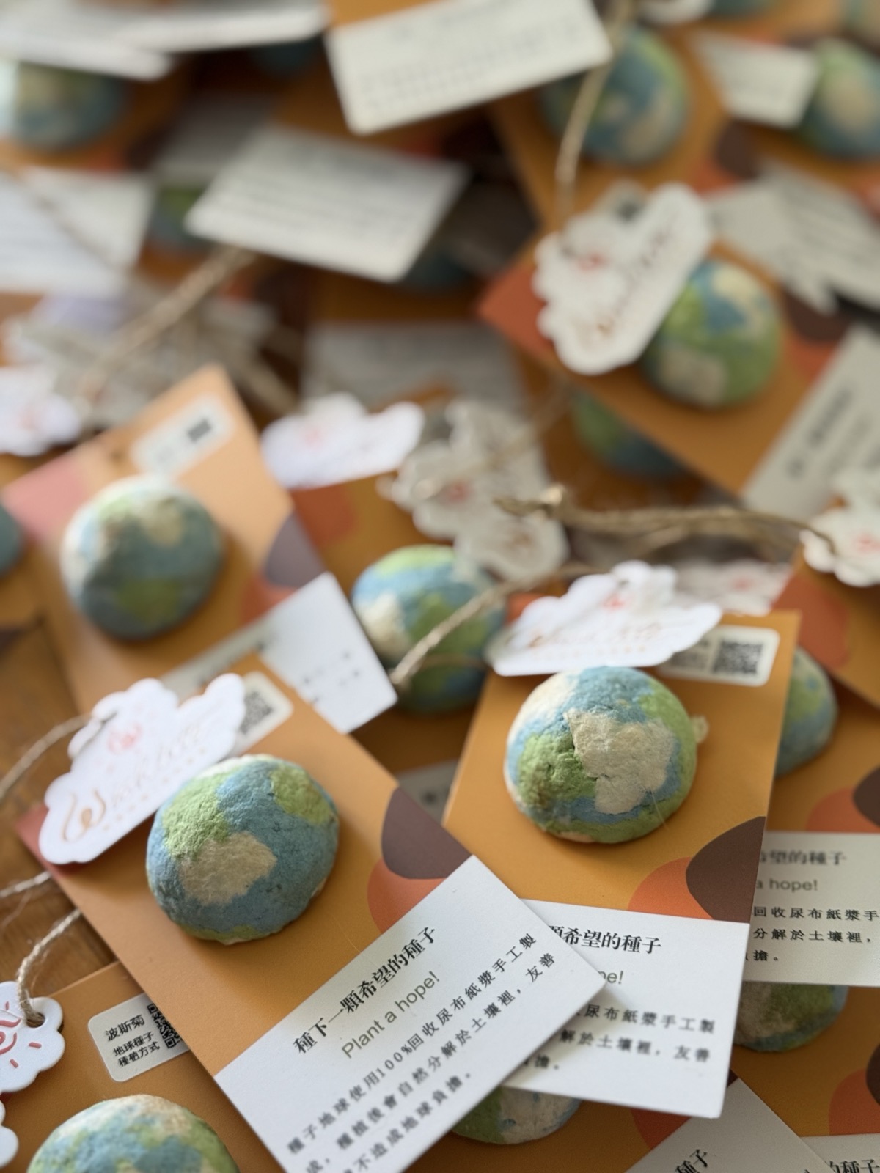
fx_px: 1627
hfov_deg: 30.3
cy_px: 586
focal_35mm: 48
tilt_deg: -44.8
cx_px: 440
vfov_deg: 39.7
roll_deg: -5.8
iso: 100
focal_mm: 6.76
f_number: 1.78
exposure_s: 1/60
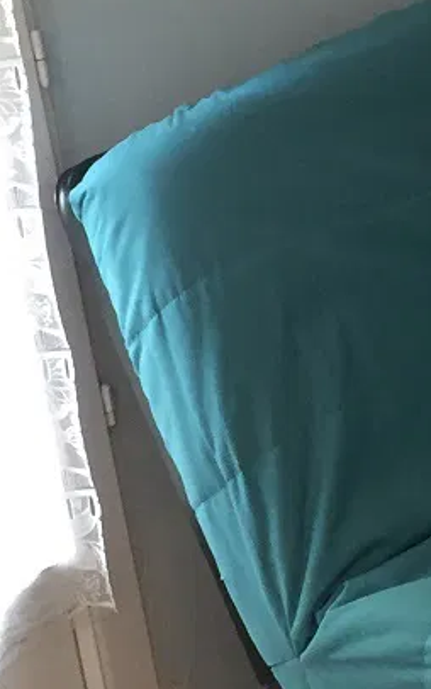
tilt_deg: -13.6
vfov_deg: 17.1
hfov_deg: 10.3
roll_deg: +6.8
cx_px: 740
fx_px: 2272
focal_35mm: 121
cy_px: 132
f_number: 2.2
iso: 160
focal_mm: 4.15
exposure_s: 1/33
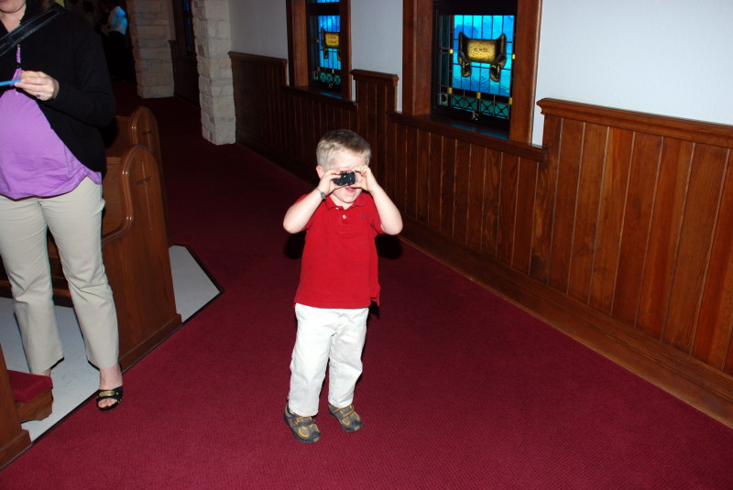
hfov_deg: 61.9
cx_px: 366
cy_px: 245
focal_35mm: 30
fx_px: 611
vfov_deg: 43.7
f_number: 4
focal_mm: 20
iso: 200
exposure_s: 1/60
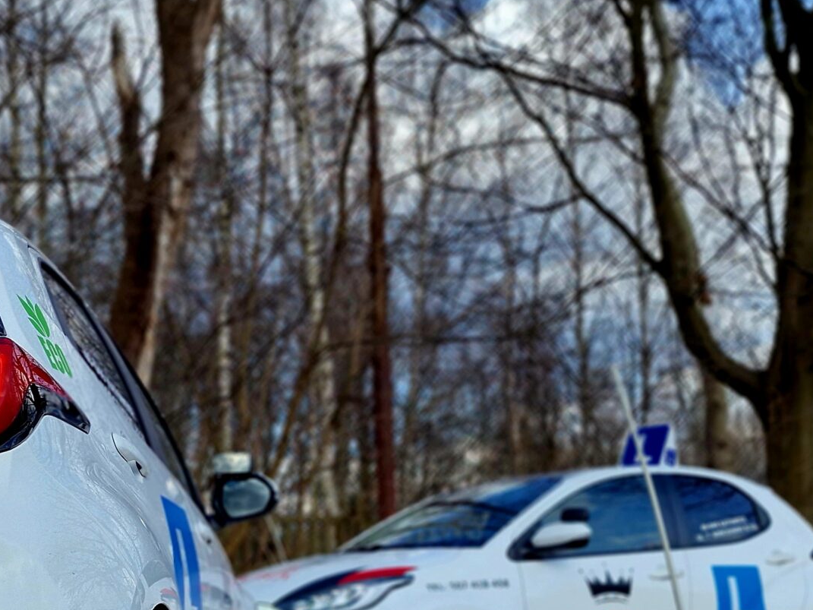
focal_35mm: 55
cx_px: 214
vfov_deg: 25.4
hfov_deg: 34.3
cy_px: 592
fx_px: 1292
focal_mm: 6.4
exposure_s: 1/833
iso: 50
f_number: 1.8
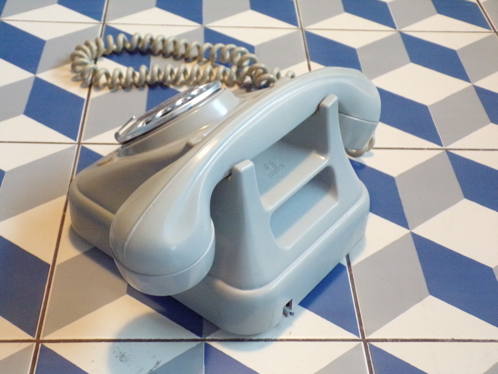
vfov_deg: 29.7
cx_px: 249
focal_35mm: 49
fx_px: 705
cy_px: 187
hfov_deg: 38.9
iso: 800
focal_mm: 8.7
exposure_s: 1/14
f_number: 3.5
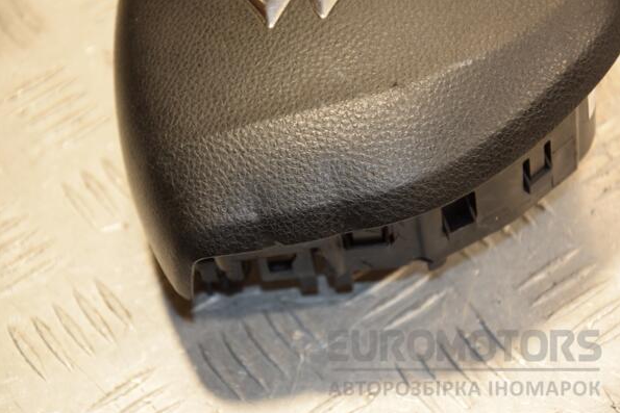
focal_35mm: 121
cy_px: 207
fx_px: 2084
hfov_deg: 16.9
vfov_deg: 11.3
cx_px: 308
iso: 800
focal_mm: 80
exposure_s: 1/100
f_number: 5.3
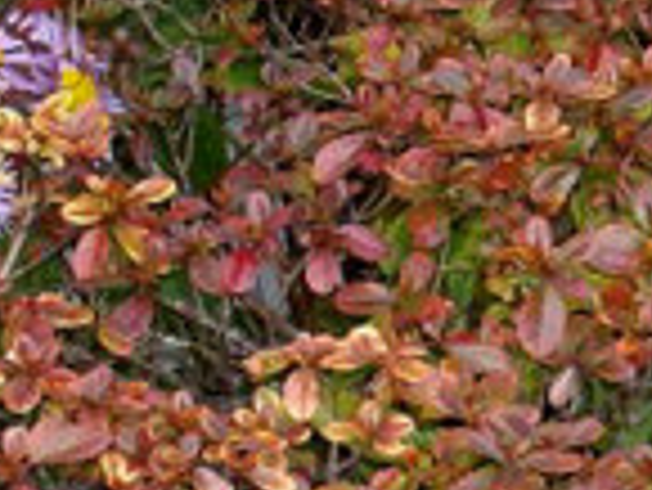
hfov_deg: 8.9
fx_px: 4091
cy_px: 382
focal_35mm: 217
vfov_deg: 6.8
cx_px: 944
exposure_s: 1/125
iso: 107
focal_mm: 6.2
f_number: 2.8
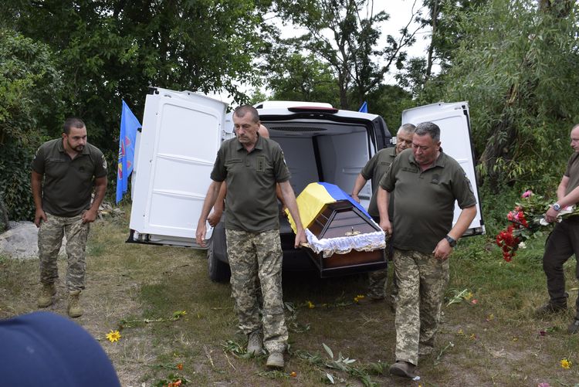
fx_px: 555
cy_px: 194
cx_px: 290
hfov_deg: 55.1
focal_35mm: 34
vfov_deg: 38.4
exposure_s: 1/250
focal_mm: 23
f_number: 8
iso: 400
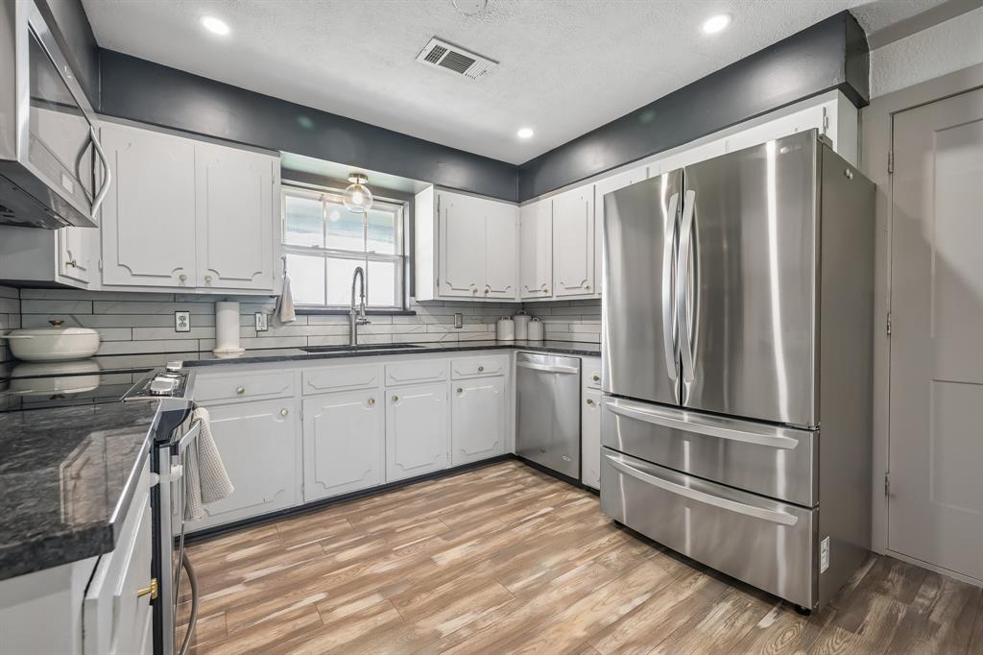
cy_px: 328
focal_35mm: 14
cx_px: 492
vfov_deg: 81.2
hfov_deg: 104.3
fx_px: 382
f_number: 9
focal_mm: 14
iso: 250
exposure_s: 1/4
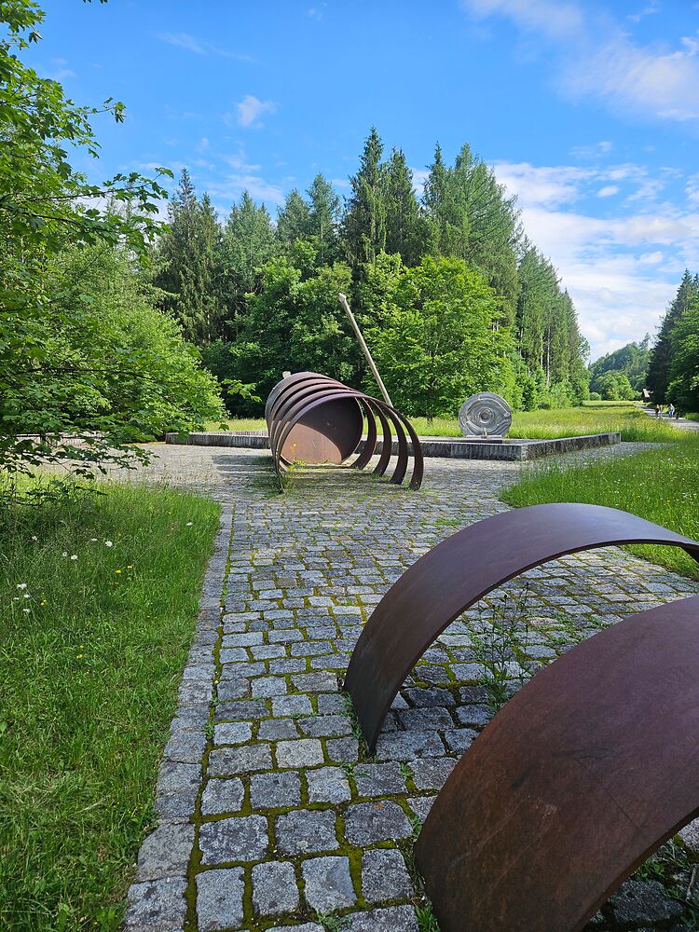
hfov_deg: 58.9
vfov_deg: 73.9
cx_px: 350
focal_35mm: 23
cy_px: 466
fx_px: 619
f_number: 1.8
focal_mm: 5.4
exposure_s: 1/880
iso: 25
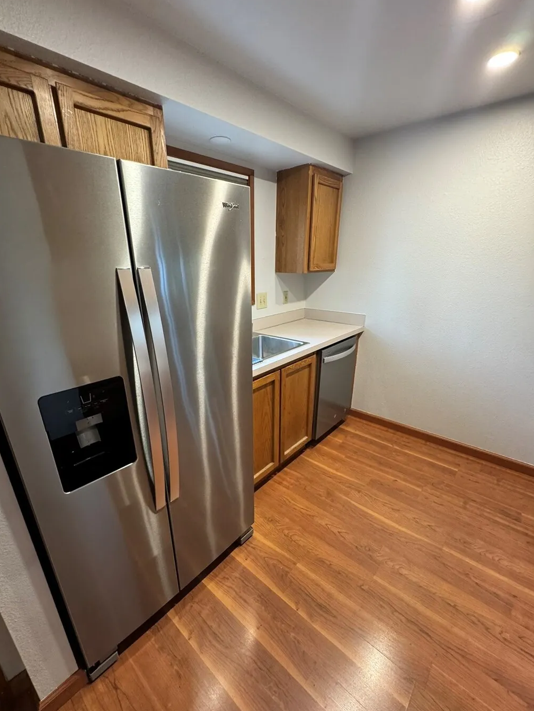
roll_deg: +1.2
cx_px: 254
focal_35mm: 15
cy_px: 369
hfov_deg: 81.7
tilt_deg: -20.2
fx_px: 309
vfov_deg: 98.1
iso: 250
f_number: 2.2
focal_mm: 2.22
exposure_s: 1/60
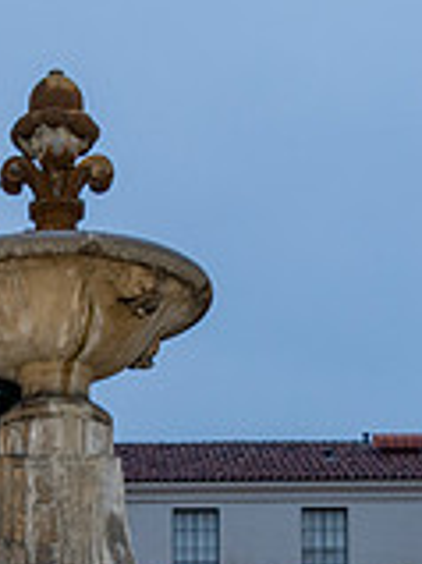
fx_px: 1807
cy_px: 767
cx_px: -66
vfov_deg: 16.6
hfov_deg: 13.0
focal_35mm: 111
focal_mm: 24
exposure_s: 1/200
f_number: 4
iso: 400
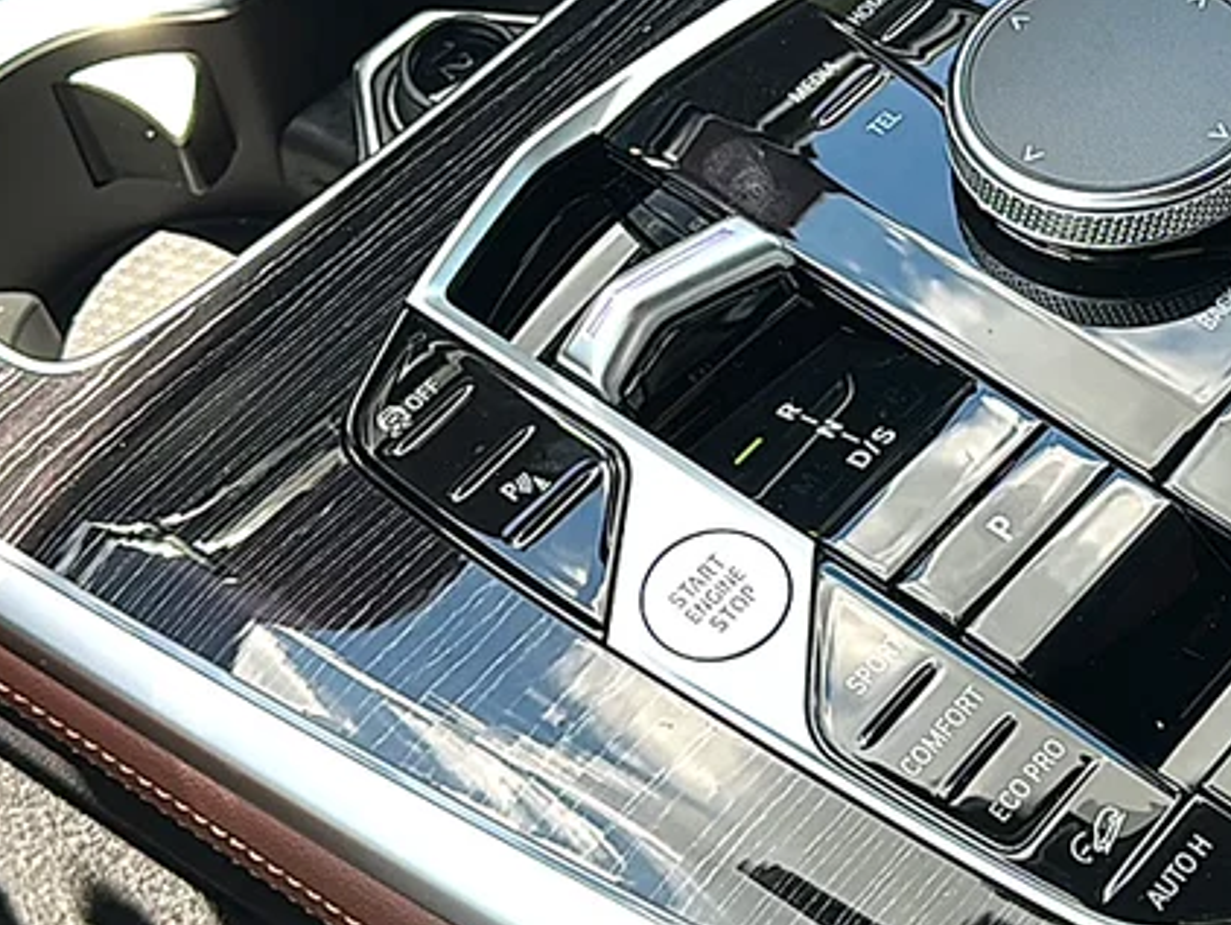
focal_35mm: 63
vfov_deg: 23.2
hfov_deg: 30.2
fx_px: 2242
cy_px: 340
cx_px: 913
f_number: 1.78
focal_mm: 6.86
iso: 80
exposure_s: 1/376
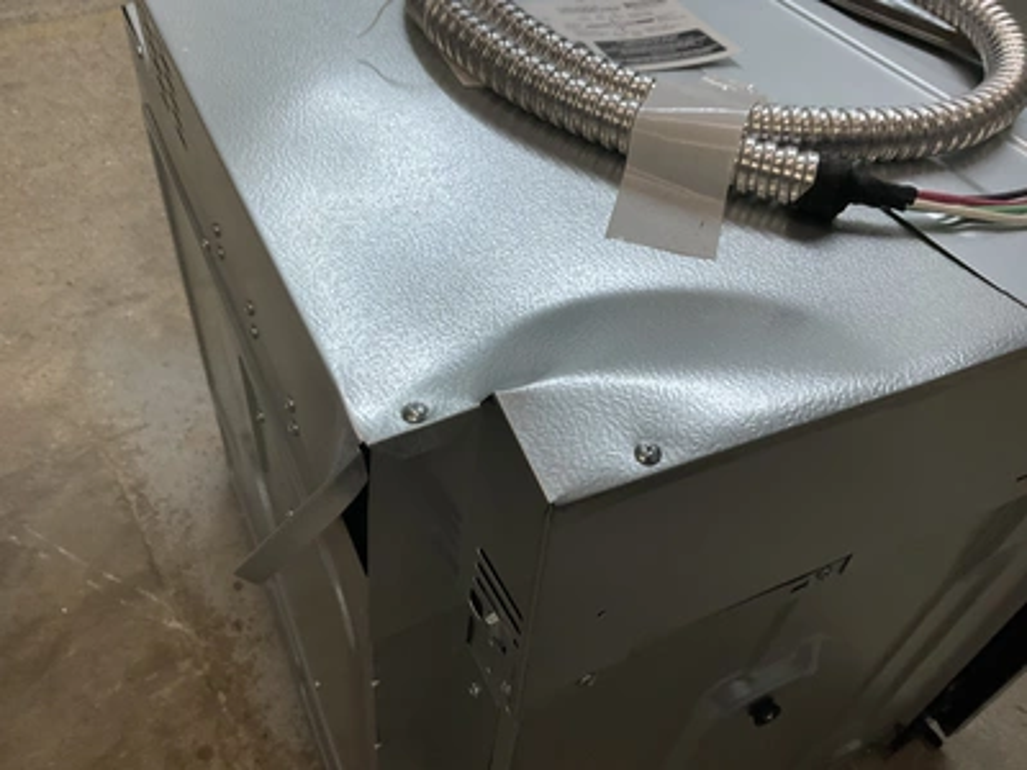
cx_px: 514
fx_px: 860
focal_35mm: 29
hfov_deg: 61.7
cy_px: 385
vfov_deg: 48.2
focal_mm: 3
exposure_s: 1/60
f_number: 1.8
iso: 64
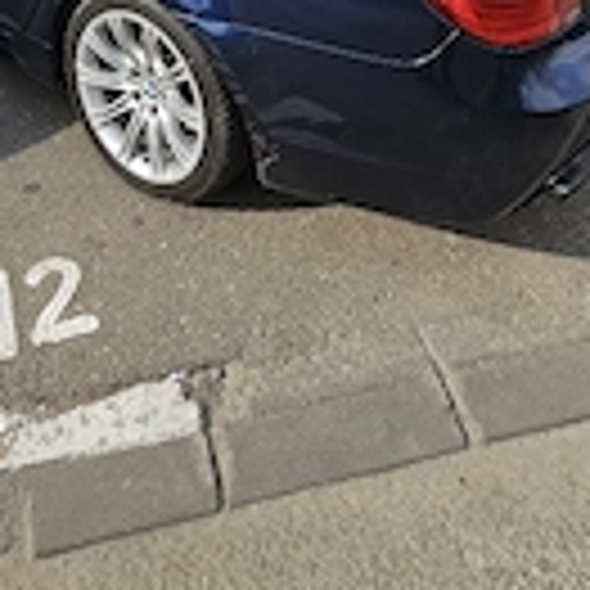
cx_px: 225
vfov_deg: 36.5
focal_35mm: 35
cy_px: -117
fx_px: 675
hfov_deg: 46.8
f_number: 2.2
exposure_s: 1/909
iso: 50
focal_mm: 2.2
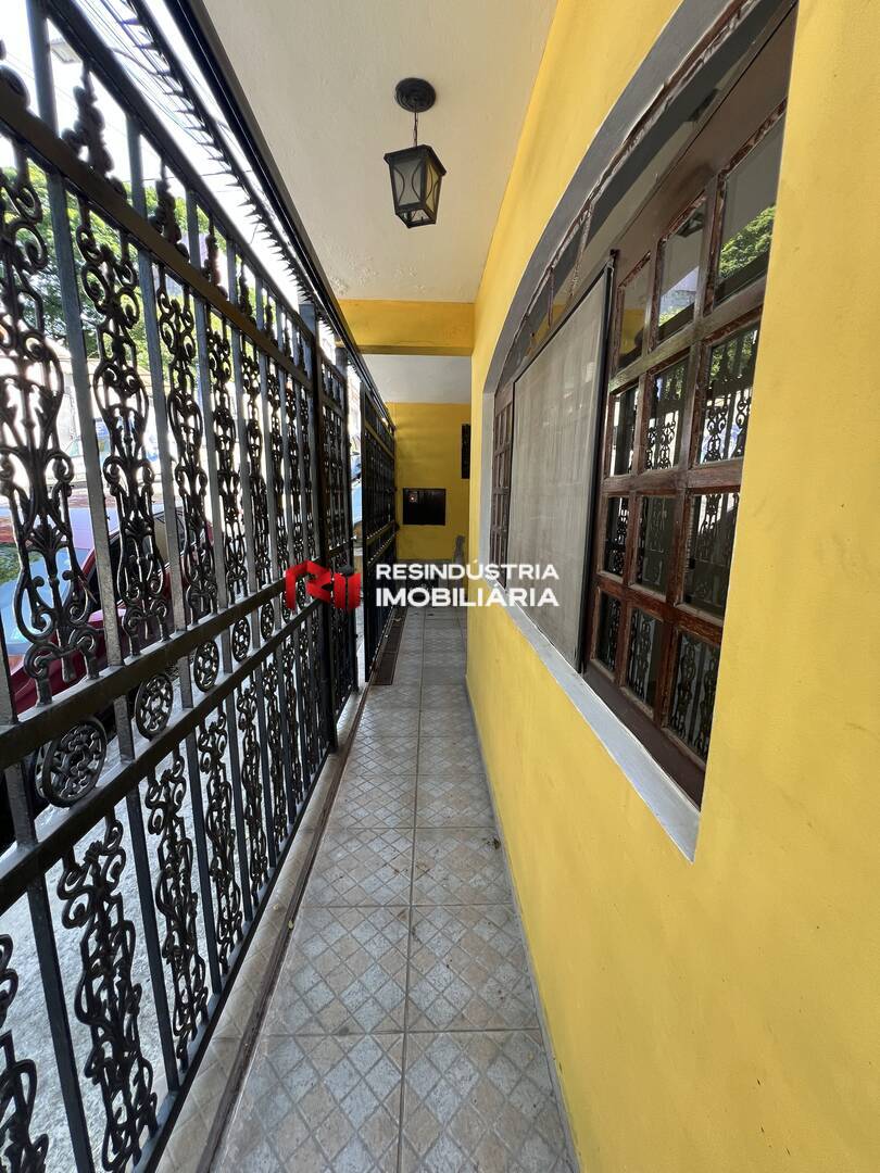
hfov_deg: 89.9
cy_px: 586
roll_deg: +1.3
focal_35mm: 13
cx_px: 440
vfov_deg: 106.2
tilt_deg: -9.1
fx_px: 441
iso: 64
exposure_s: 1/99
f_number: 1.8
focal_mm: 1.57
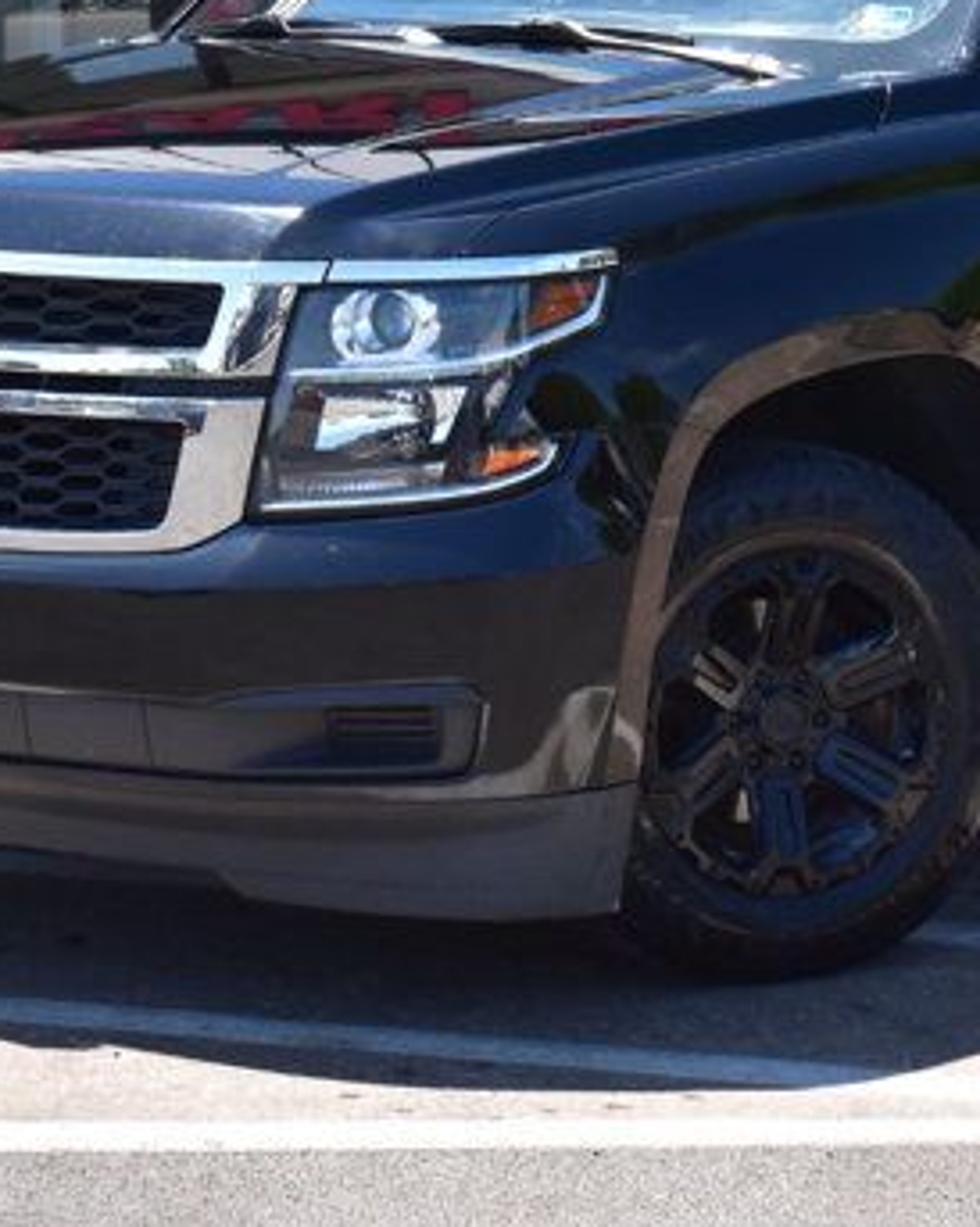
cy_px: 11
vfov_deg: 14.5
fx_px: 4732
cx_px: 837
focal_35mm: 130
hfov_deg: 11.8
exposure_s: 1/320
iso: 400
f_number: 10
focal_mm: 31
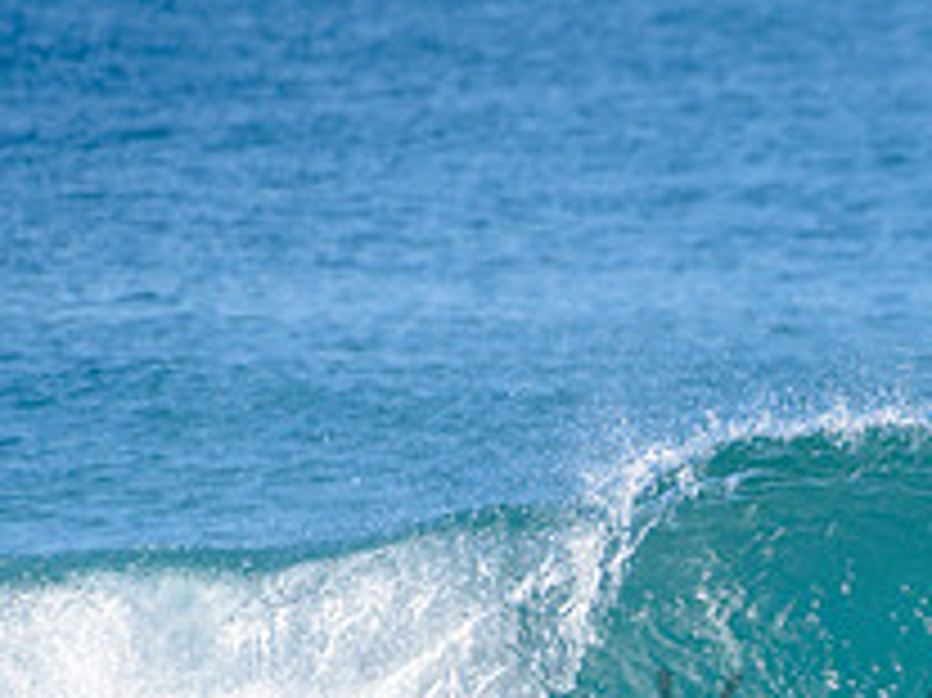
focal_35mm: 1363
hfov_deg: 1.5
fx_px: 36676
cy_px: 700
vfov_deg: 1.1
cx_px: 1121
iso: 200
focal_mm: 500
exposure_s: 1/2000
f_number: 5.6
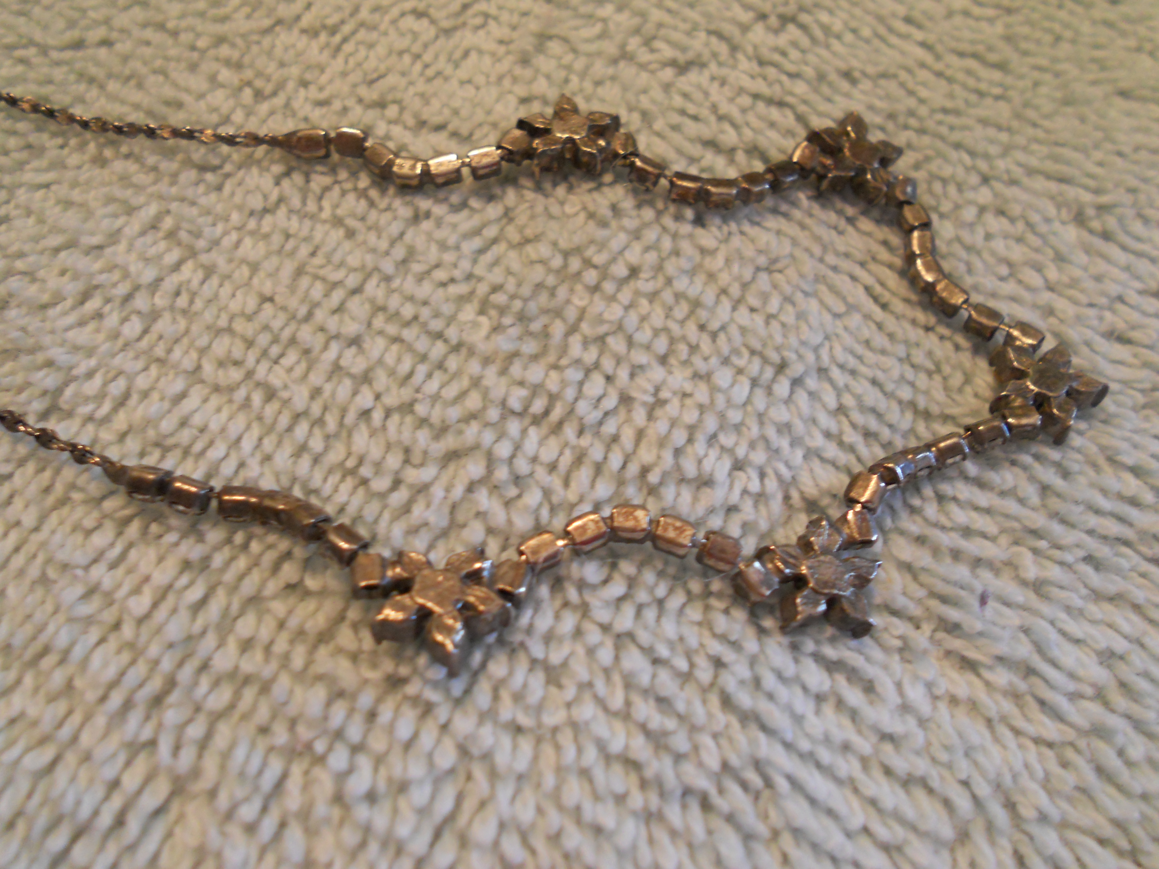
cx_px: 580
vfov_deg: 44.2
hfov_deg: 56.8
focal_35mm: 32
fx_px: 1071
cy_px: 434
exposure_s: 1/30
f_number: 3.5
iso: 320
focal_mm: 5.8
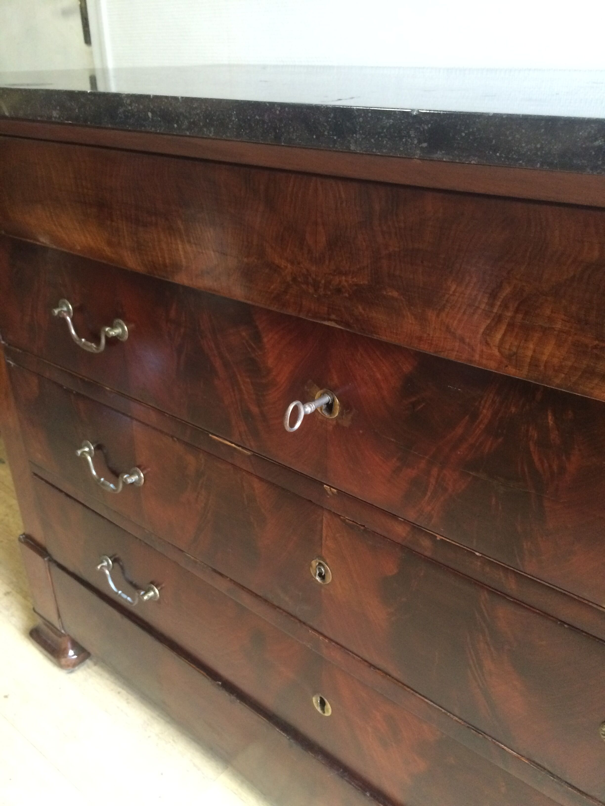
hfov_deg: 48.2
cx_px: 302
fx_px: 676
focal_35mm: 29
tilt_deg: -26.4
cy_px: 403
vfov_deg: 61.7
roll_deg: -0.1
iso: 320
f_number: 2.2
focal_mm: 4.15
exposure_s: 1/20
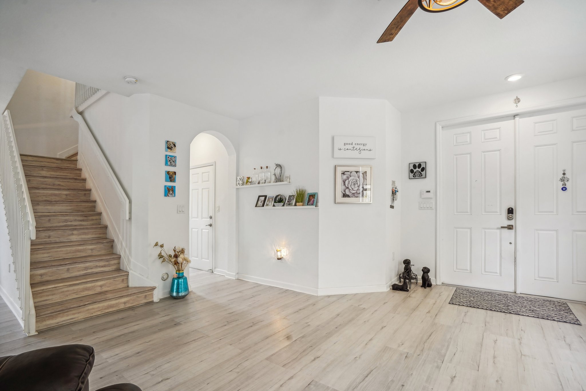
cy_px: 196
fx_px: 260
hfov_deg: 96.7
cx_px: 293
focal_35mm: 16
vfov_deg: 73.7
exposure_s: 1/20
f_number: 8
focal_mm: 16
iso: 400
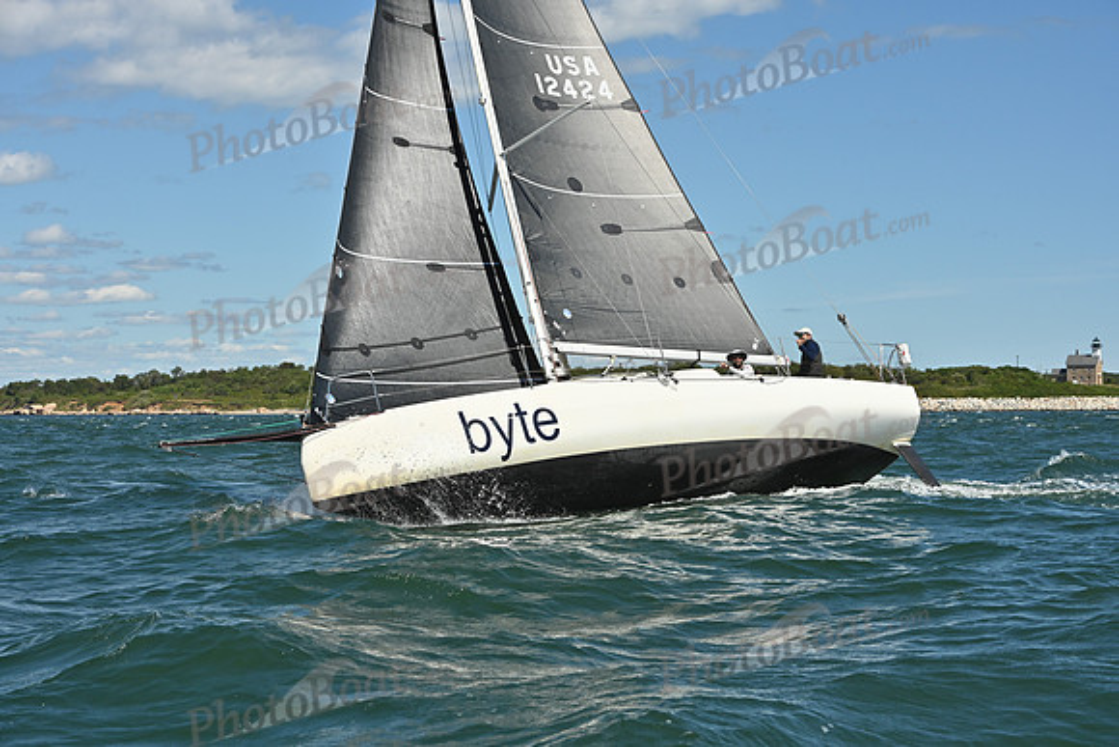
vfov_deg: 19.5
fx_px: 2176
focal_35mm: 70
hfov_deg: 28.8
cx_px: 560
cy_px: 374
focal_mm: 70
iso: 320
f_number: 10
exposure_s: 1/1600
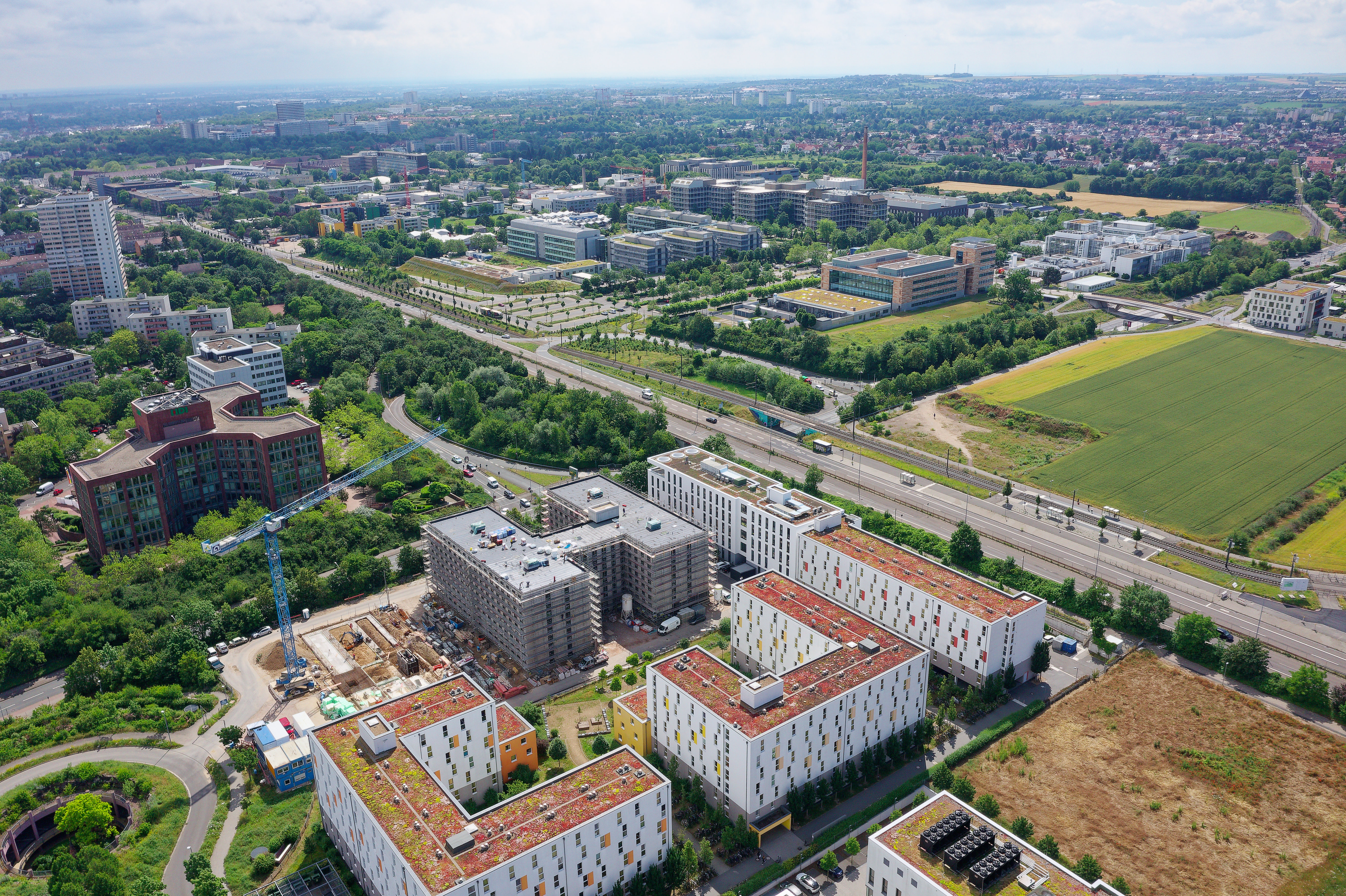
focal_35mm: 28
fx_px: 1047
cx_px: 673
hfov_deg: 65.5
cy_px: 448
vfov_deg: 46.4
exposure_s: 1/500
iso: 100
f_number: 5.6
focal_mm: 10.26
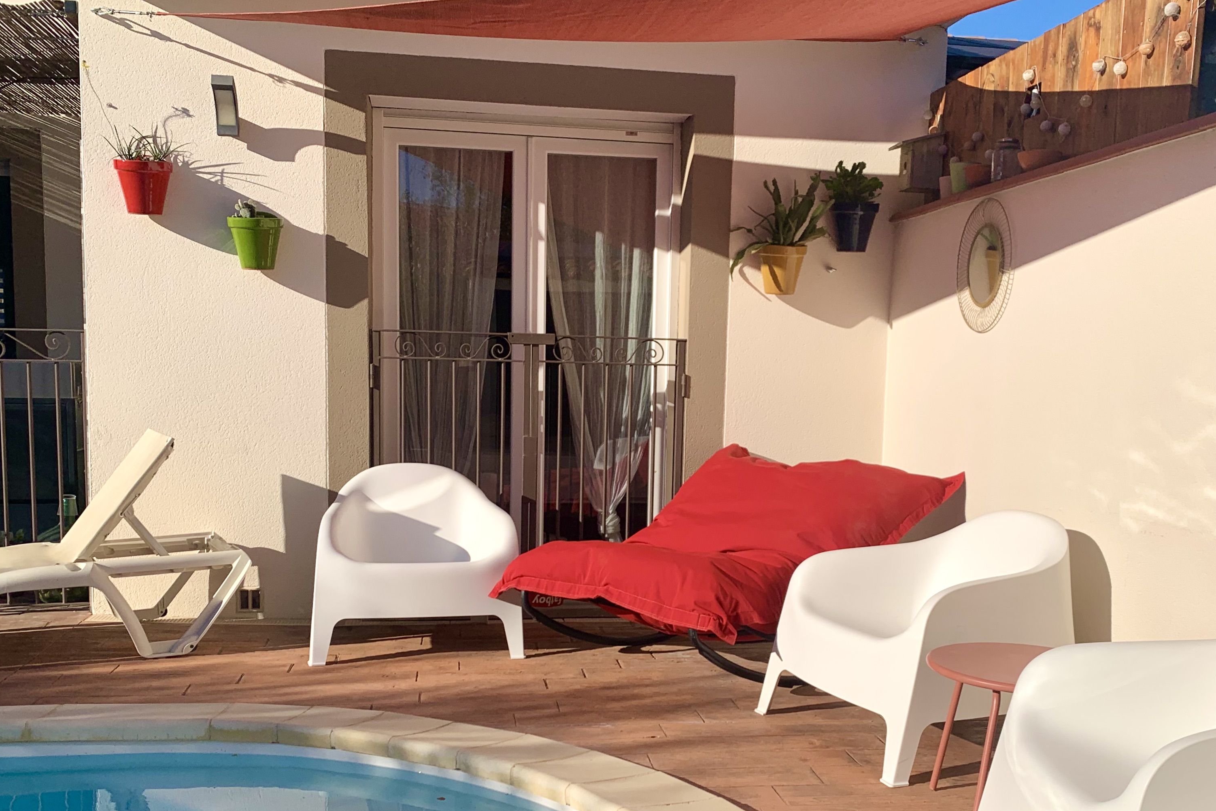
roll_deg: -3.2
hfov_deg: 54.4
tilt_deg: -4.9
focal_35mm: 35
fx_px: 1182
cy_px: 513
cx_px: 647
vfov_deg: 37.6
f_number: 1.8
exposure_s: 1/4673
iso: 25
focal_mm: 4.25
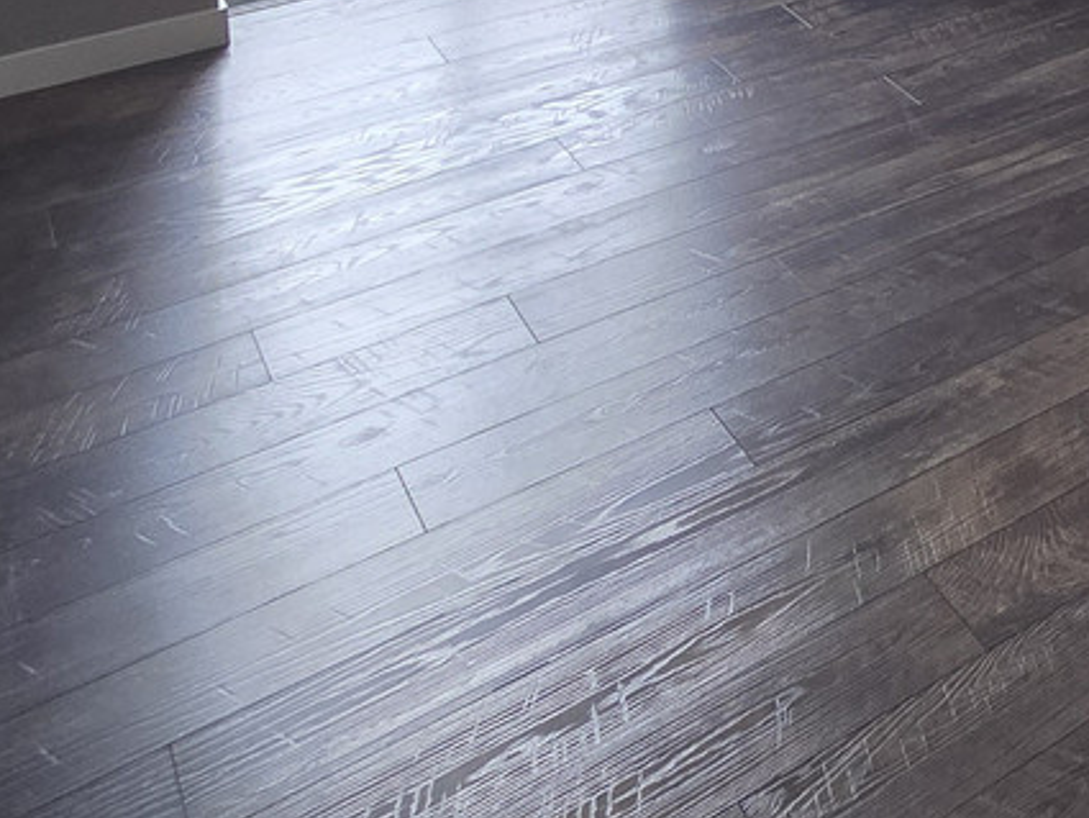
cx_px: 1486
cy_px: -446
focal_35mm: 47
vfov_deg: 23.7
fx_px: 1479
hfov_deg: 30.1
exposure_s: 1/60
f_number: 2.2
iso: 160
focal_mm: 2.2
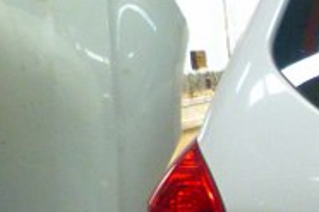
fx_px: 992
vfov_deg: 11.9
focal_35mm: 112
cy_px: 274
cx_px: 623
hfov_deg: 15.1
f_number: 2.8
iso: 400
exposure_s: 1/60
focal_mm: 4.5
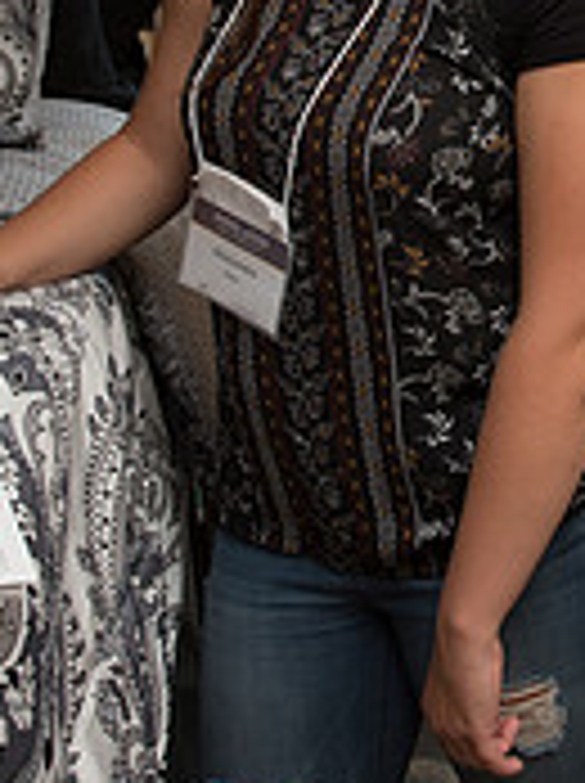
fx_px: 1378
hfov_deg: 22.8
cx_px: 616
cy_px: 20
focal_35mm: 61
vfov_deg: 29.8
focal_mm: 19
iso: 800
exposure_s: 1/200
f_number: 6.3
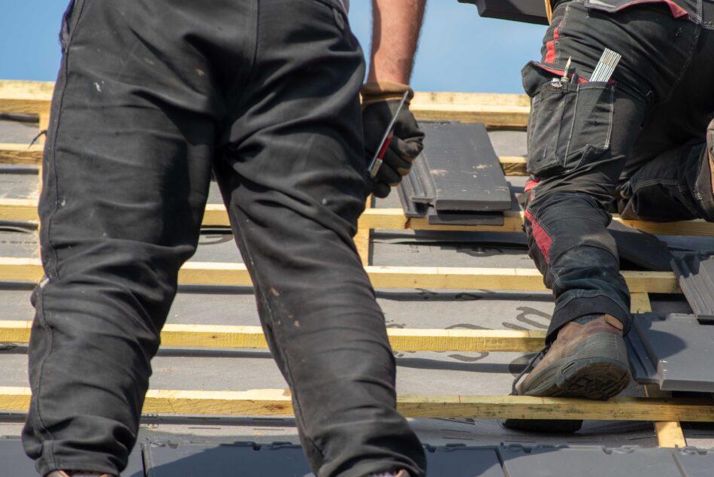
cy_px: 274
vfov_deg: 4.5
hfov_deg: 6.8
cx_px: 494
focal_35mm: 303
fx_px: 6011
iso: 200
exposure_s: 1/640
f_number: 6.3
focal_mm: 200
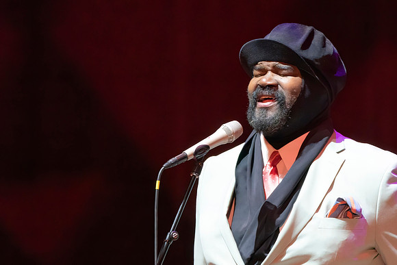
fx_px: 7747
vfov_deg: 2.0
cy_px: 243
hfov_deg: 2.9
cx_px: 302
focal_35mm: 702
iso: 5000
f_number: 5.6
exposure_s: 1/320
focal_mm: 370
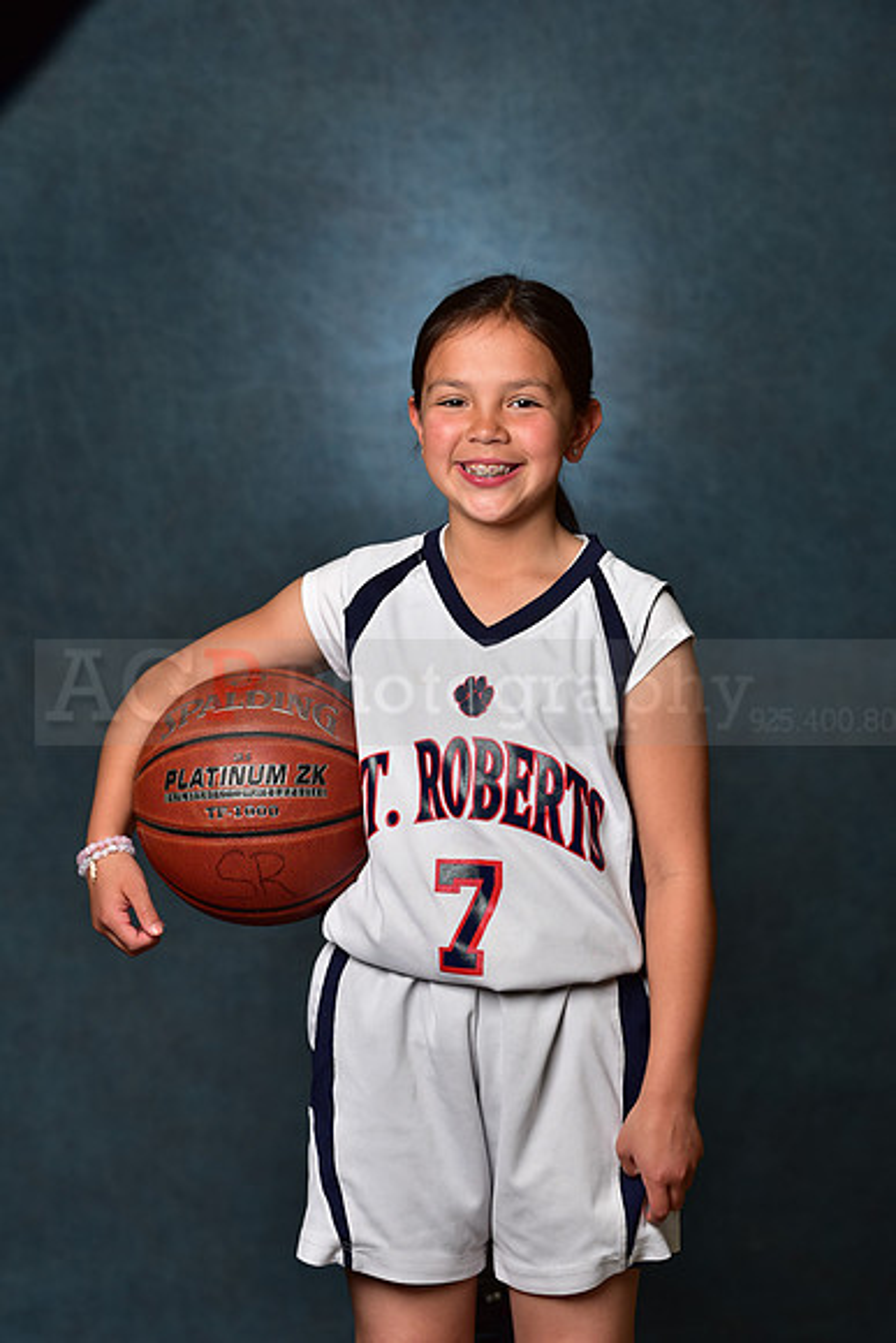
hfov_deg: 11.4
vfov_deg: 17.1
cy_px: 672
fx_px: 4477
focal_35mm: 120
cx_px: 448
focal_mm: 120
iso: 250
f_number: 4.5
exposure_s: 1/200
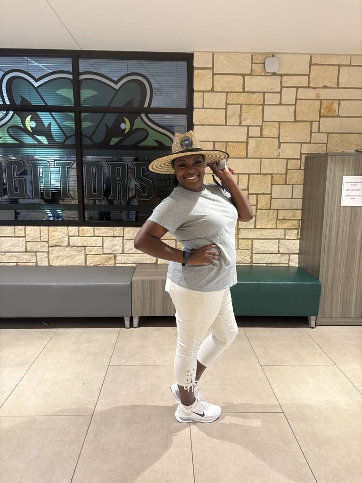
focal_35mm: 26
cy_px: 242
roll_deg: -1.3
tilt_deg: -9.5
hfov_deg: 53.1
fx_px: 363
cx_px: 181
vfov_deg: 67.3
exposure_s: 1/60
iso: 160
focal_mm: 5.96
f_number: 1.6
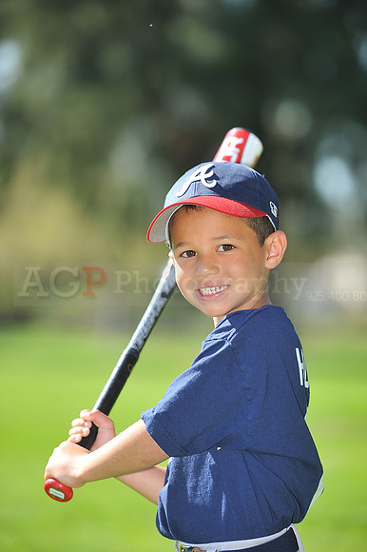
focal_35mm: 165
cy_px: 276
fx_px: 2526
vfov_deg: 12.5
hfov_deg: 8.3
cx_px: 184
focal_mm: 165
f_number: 4.5
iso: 200
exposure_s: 1/640
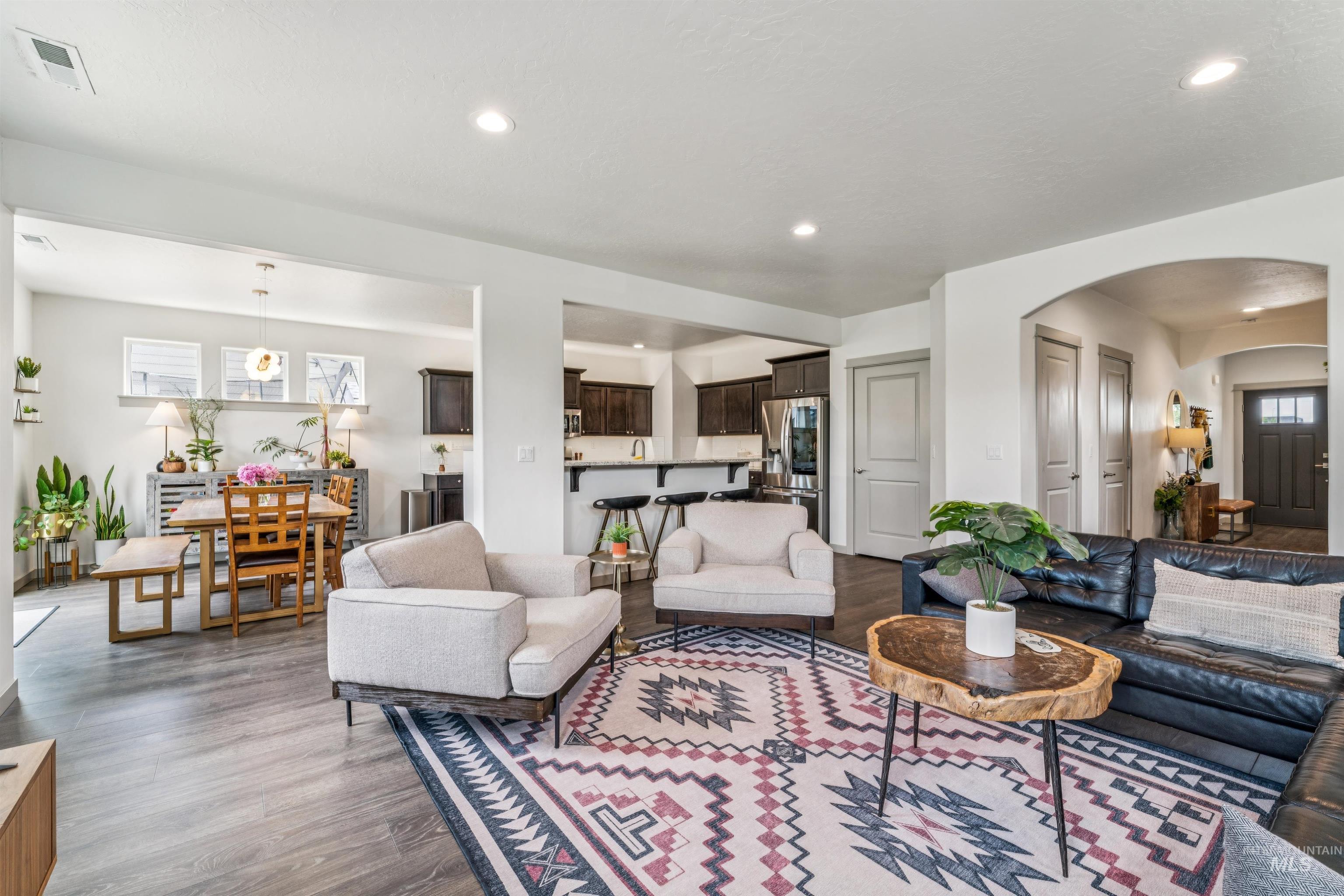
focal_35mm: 16
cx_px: 672
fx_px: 582
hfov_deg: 98.2
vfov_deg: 75.1
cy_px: 448
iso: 400
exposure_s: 1/13
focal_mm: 15.6
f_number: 13
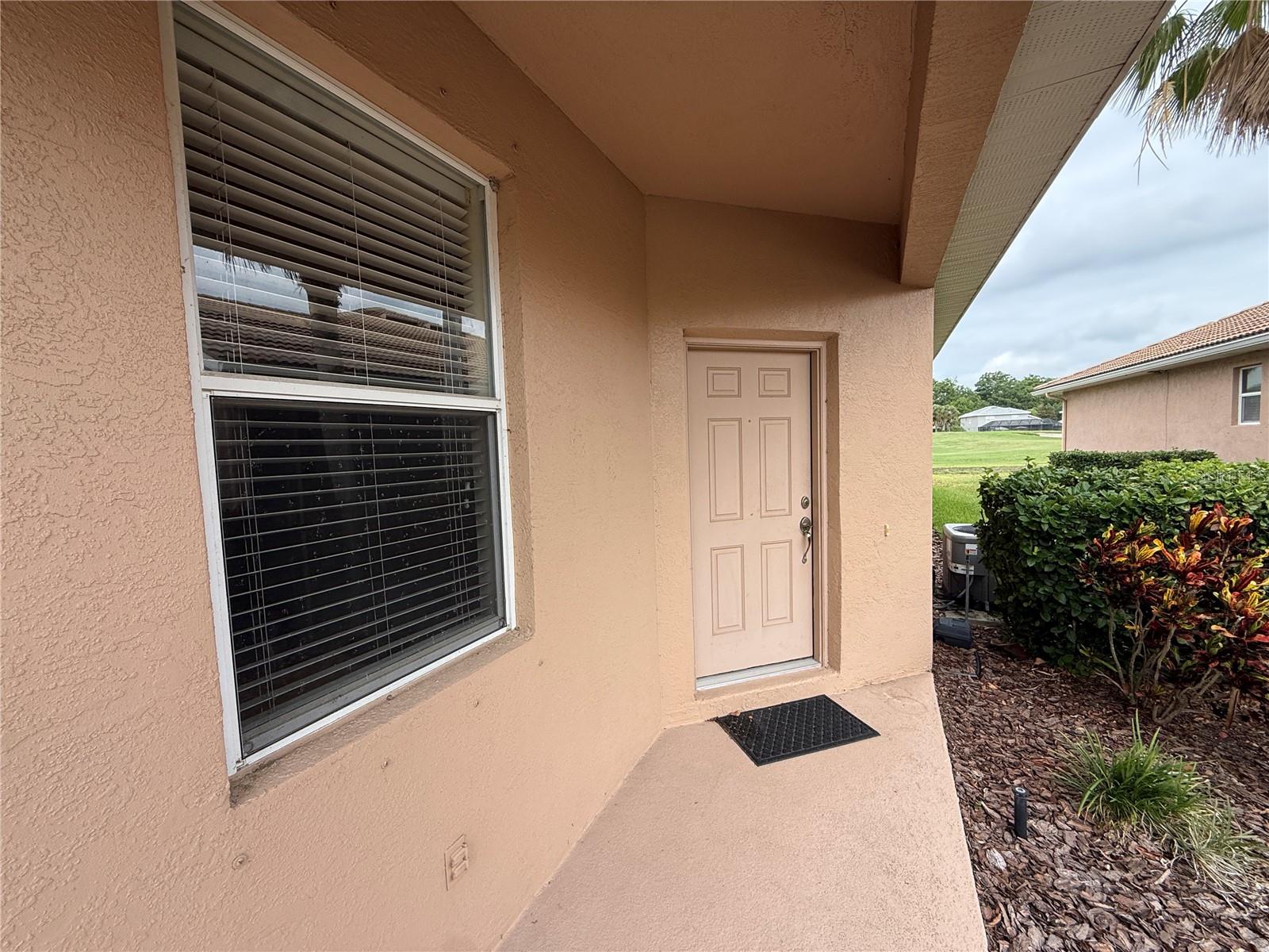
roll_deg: +2.3
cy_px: 476
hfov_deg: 102.1
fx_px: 513
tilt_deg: -2.7
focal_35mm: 14
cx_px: 634
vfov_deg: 85.7
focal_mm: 2.22
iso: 64
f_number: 2.2
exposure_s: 1/760
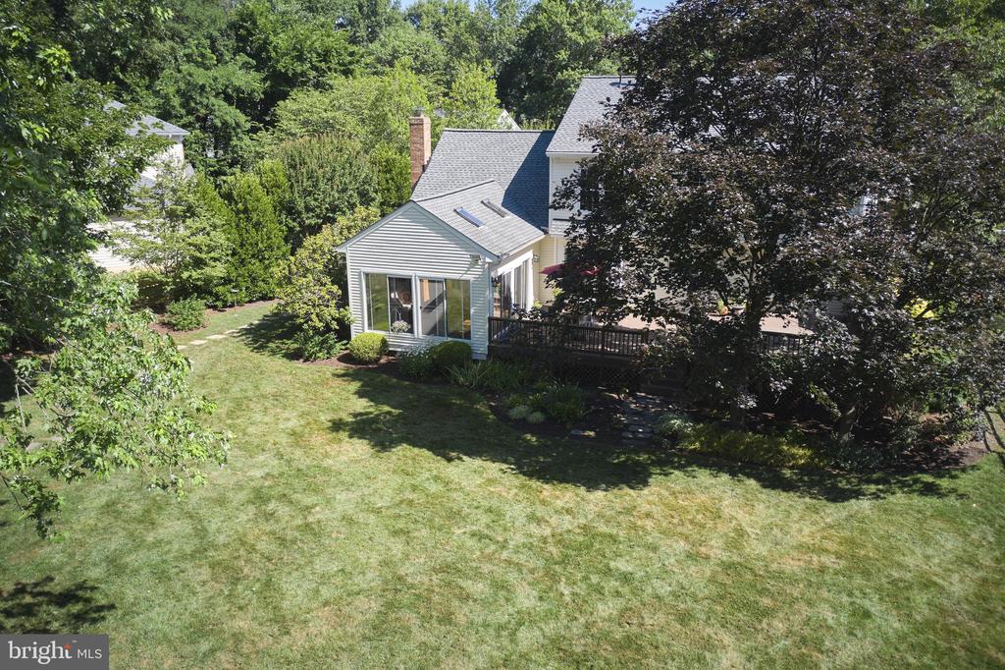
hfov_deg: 65.5
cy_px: 335
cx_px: 502
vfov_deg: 46.4
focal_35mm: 28
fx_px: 781
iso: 100
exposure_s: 1/500
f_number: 2.8
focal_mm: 10.26
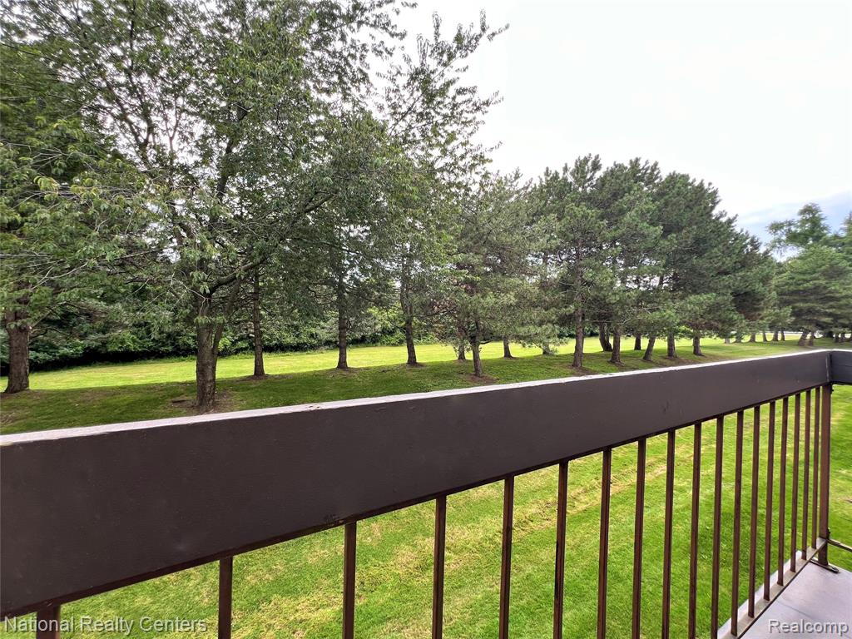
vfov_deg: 89.9
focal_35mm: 13
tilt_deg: -1.7
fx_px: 320
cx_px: 426
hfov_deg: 106.2
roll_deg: -0.5
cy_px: 320
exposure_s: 1/99
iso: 32
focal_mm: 1.57
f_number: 1.8
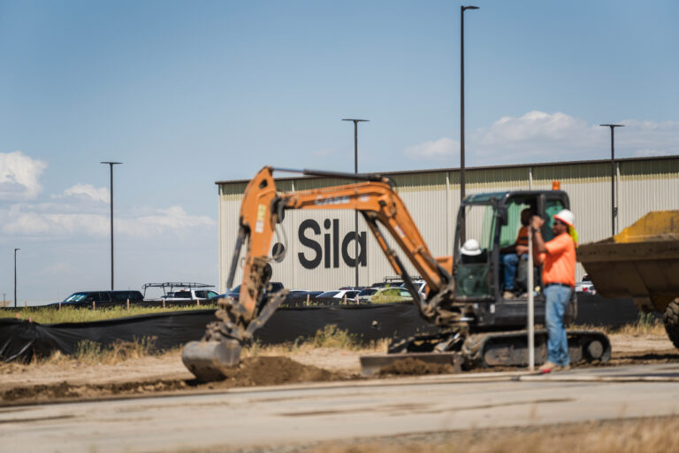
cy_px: 226
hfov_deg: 11.4
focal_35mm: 180
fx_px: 3395
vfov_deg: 7.6
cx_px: 340
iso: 80
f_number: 3.2
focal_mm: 180
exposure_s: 1/2500
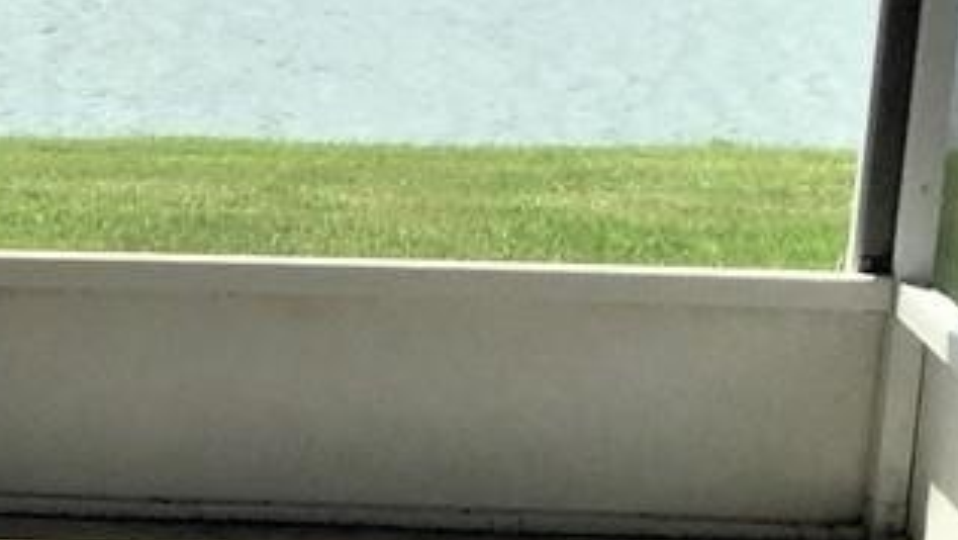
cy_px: 695
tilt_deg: -16.3
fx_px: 4066
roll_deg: -0.4
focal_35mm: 160
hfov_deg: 12.5
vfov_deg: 7.5
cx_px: -621
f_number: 2.2
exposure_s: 1/1163
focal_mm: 4.15
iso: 32
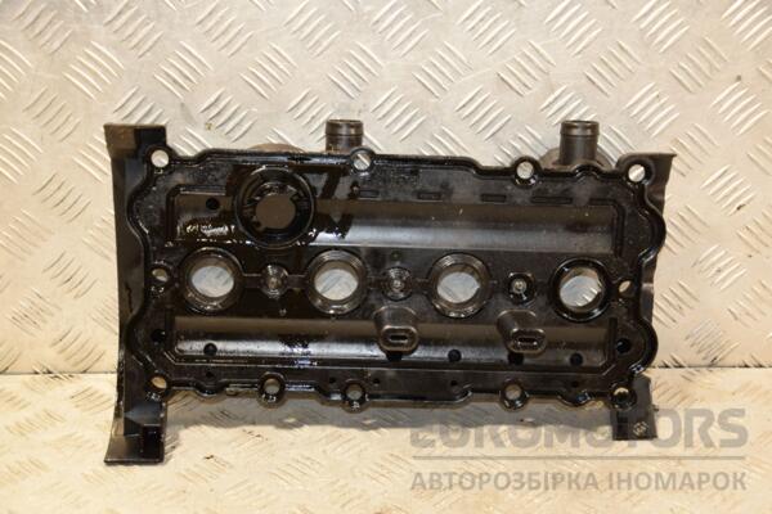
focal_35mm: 68
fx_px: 1447
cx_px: 386
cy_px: 257
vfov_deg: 20.2
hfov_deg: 29.9
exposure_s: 1/100
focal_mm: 45
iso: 800
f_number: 4.8
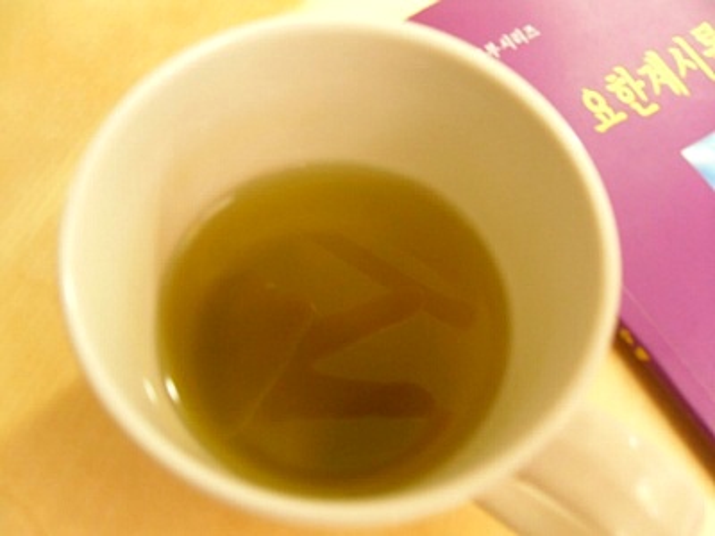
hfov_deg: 52.6
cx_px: 358
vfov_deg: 40.7
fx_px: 723
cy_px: 268
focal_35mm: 35
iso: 400
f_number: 3.5
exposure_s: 1/2
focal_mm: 6.3
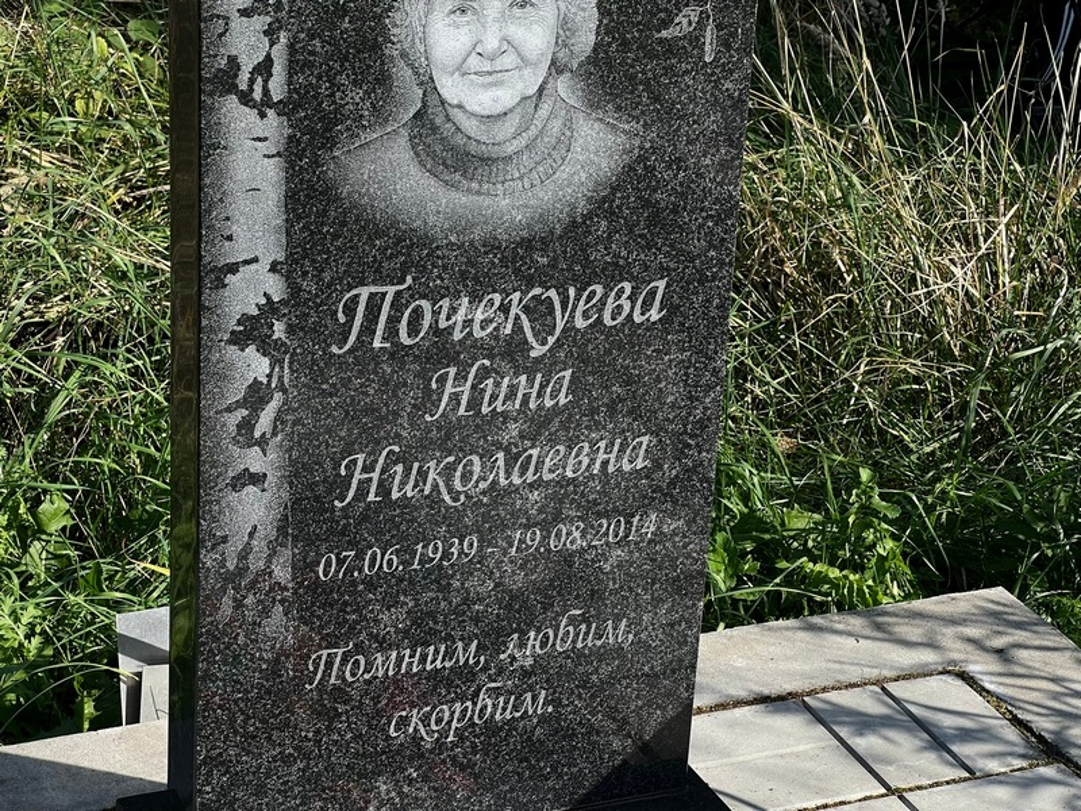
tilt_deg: -22.2
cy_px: 406
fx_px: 2405
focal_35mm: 77
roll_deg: -3.1
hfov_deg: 25.3
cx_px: 540
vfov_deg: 19.1
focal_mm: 9
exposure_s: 1/410
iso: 32
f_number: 2.8
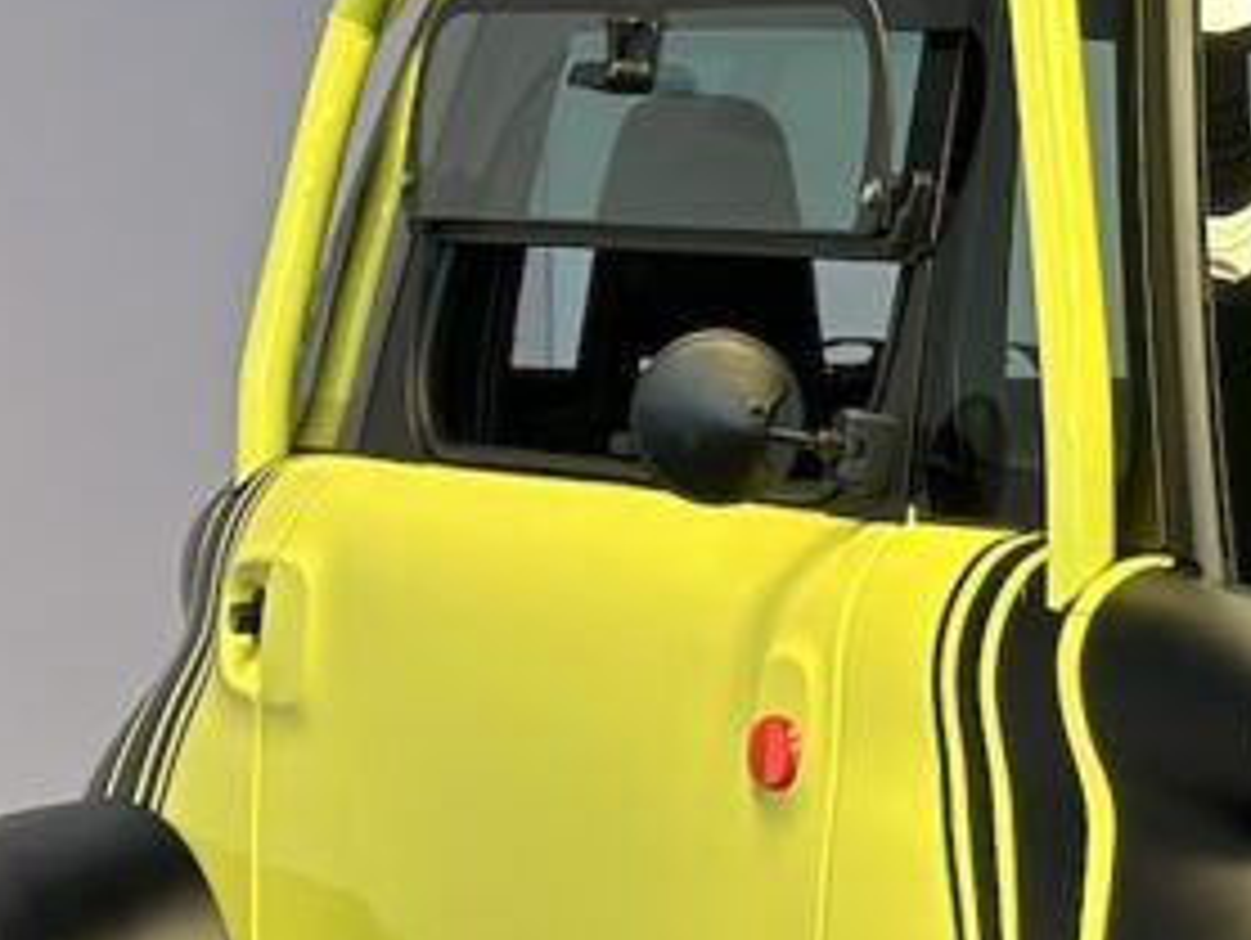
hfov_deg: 8.9
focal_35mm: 221
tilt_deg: -2.4
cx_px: 1269
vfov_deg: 6.7
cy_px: 882
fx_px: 7994
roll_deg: +0.3
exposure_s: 1/141
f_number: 1.78
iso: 80
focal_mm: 6.86
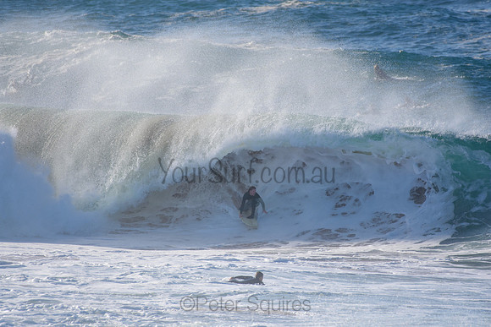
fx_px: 10231
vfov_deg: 1.8
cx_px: 246
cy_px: 164
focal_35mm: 750
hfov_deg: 2.7
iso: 320
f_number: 5.6
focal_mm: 500
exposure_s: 1/2000
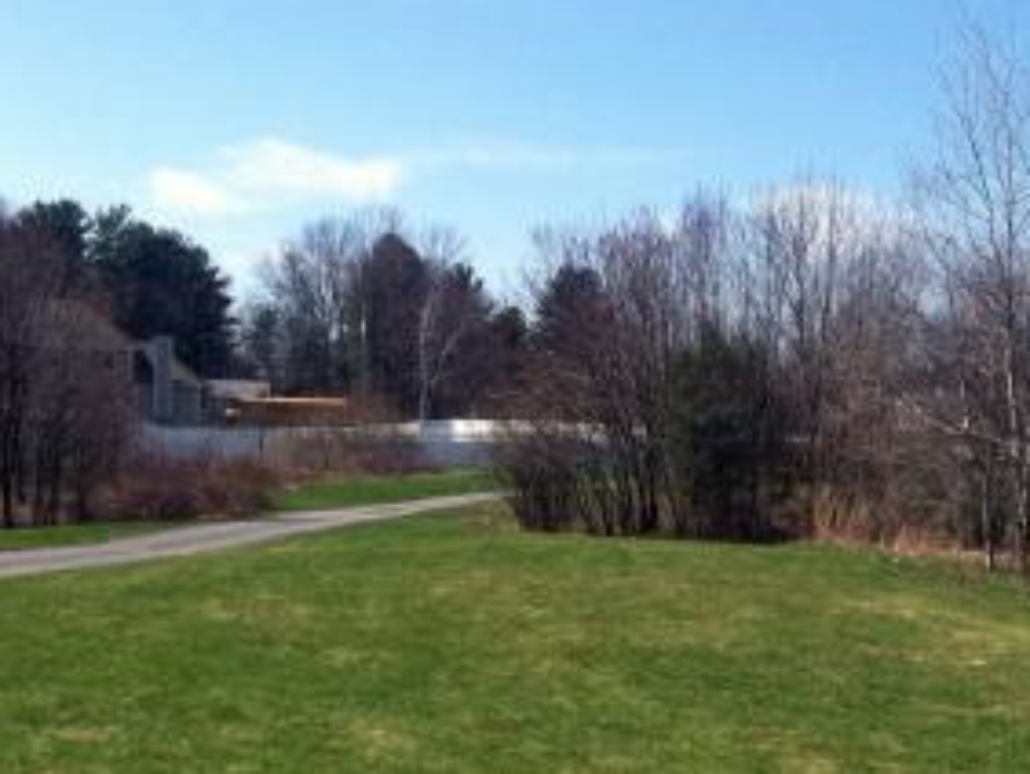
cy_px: 650
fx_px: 2144
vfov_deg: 20.2
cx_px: 760
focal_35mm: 72
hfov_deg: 26.7
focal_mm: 3.85
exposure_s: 1/1034
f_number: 2.8
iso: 80
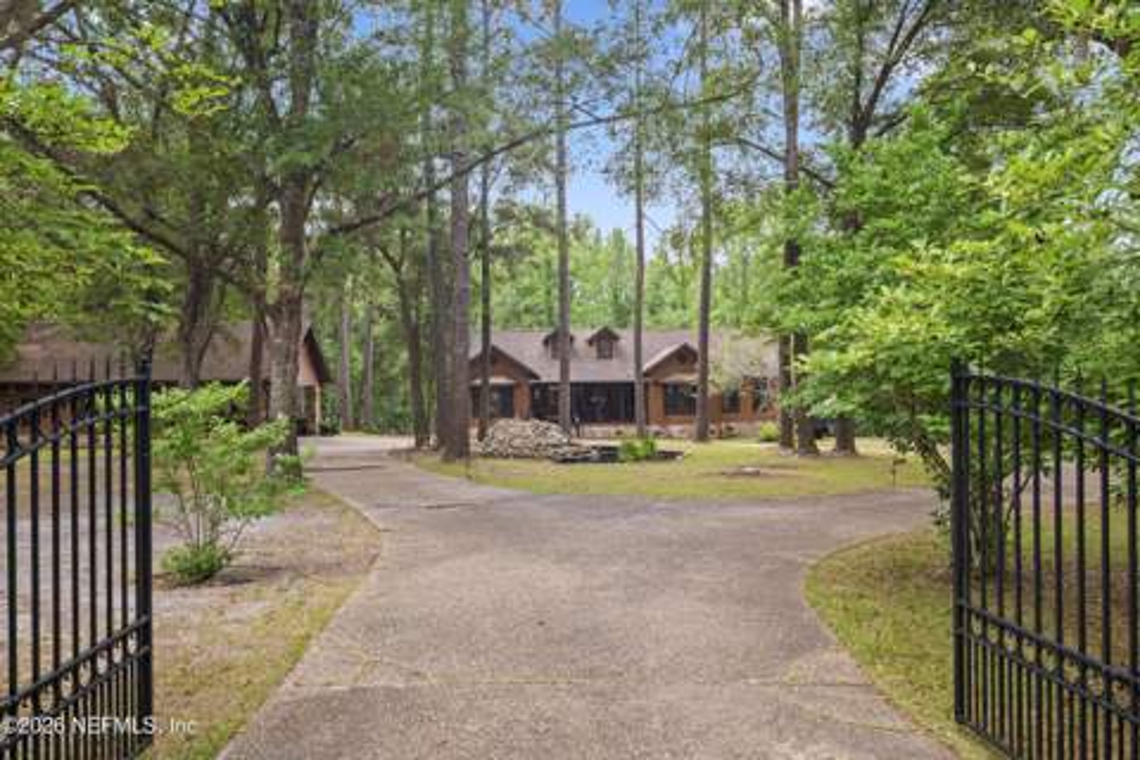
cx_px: 570
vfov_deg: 46.4
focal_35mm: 28
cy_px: 380
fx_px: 887
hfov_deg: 65.5
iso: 320
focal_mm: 28
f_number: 7.1
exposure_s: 1/100
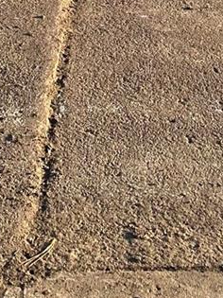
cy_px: -197
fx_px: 1006
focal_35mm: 117
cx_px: 303
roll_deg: -9.2
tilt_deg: -11.3
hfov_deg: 12.2
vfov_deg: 15.1
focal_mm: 6.86
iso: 80
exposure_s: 1/412
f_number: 1.78
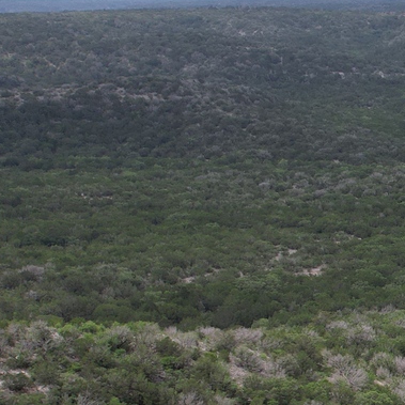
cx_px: 695
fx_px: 1059
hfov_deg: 18.0
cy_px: 345
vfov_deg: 21.3
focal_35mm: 80
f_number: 2.8
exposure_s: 1/2500
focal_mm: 8.38
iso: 140
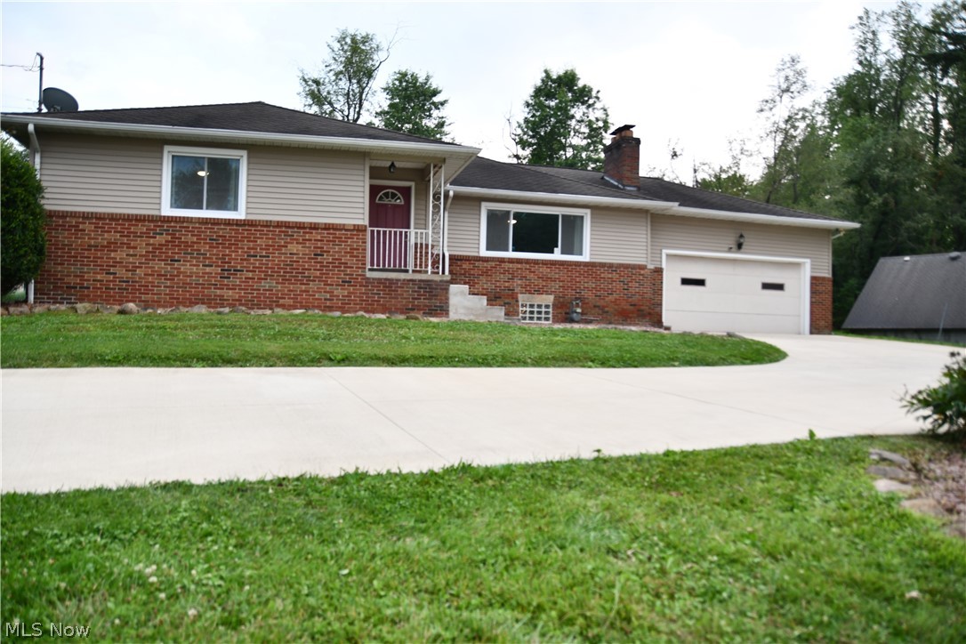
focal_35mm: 27
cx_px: 483
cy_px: 322
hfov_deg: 67.4
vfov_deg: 47.9
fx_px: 724
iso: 250
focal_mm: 18
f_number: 3.5
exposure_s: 1/200
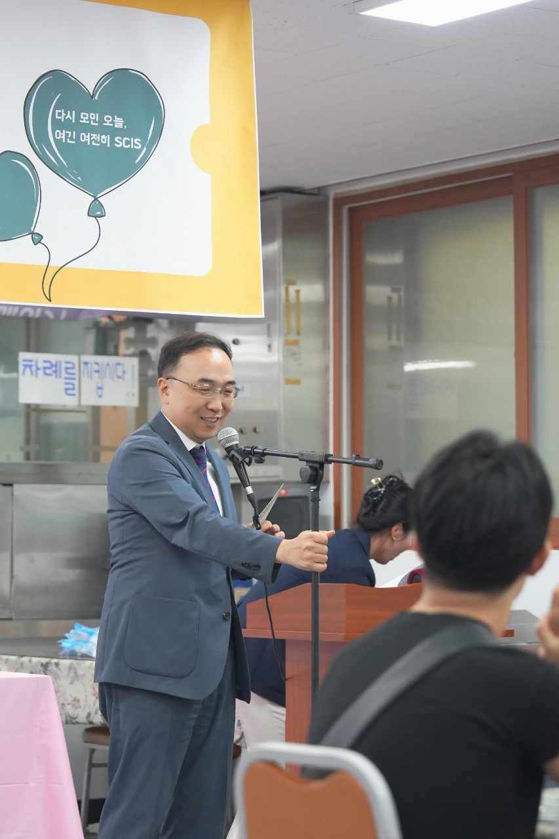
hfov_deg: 13.0
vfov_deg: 19.5
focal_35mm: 105
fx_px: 2446
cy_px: 420
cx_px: 280
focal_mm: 70
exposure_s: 1/161
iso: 2500
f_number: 2.8
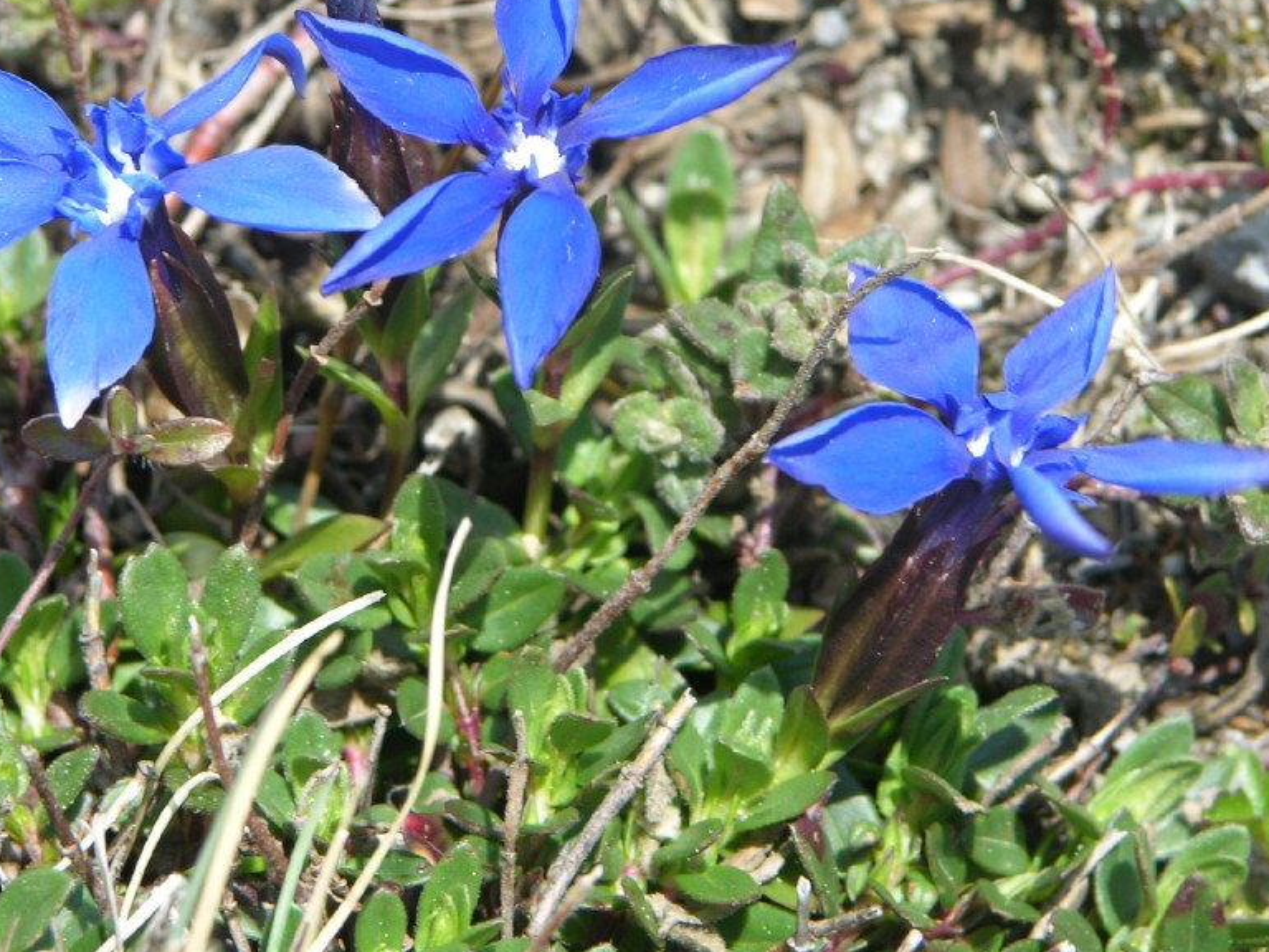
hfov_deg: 7.1
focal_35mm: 280
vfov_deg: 5.3
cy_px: 374
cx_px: 514
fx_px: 10265
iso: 50
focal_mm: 52.4
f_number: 4.6
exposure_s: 1/190
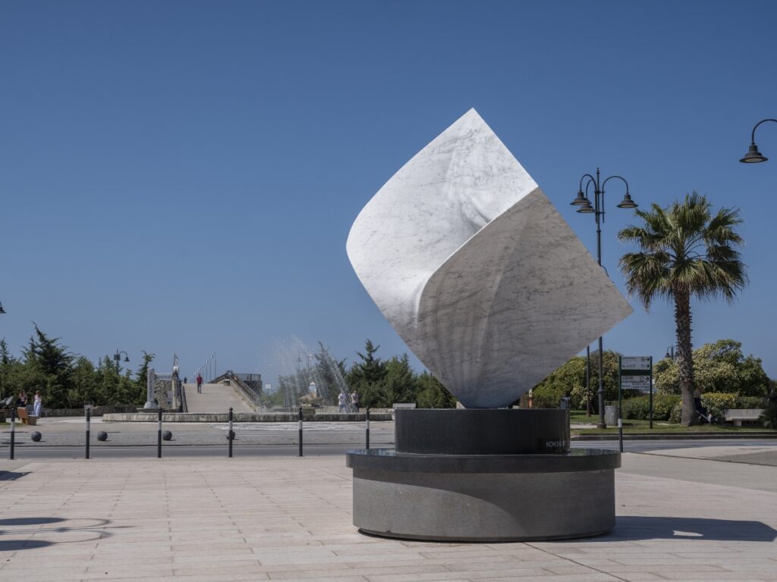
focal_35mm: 55
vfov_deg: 26.6
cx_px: 388
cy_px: 291
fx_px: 1235
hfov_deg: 34.9
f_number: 13
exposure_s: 1/500
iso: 400
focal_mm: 70
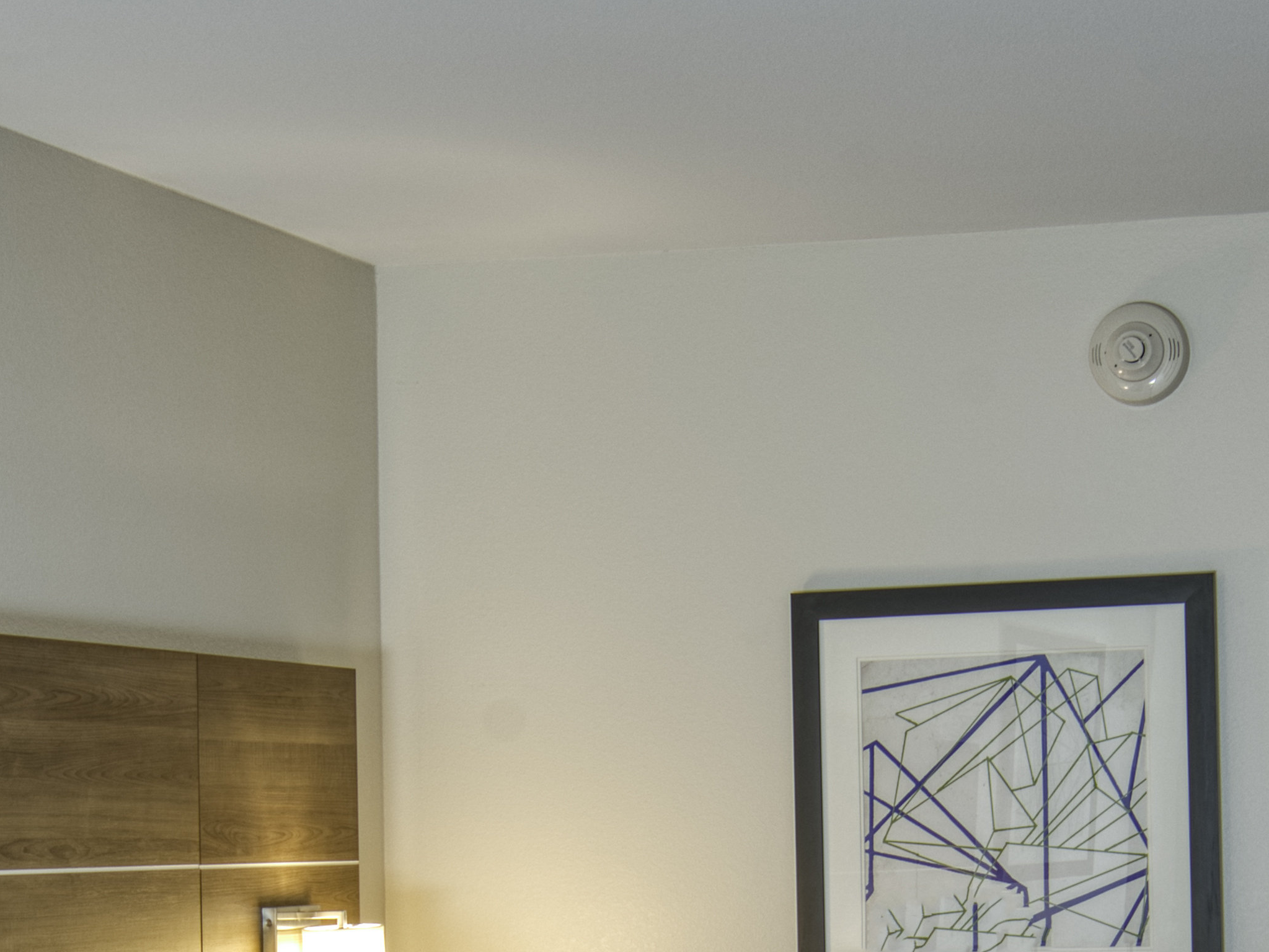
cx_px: 504
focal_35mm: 83
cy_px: 1265
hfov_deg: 23.5
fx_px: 3043
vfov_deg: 16.7
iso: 320
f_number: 8
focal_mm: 24
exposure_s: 1/2.5
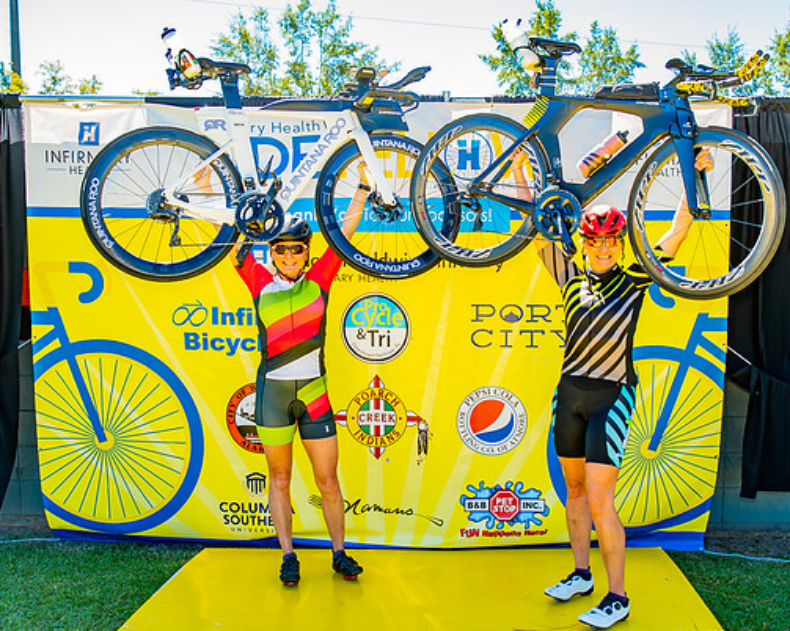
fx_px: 958
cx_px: 472
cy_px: 340
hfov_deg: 44.6
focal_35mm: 41
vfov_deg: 36.4
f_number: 2.8
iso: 100
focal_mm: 30
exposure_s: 1/200
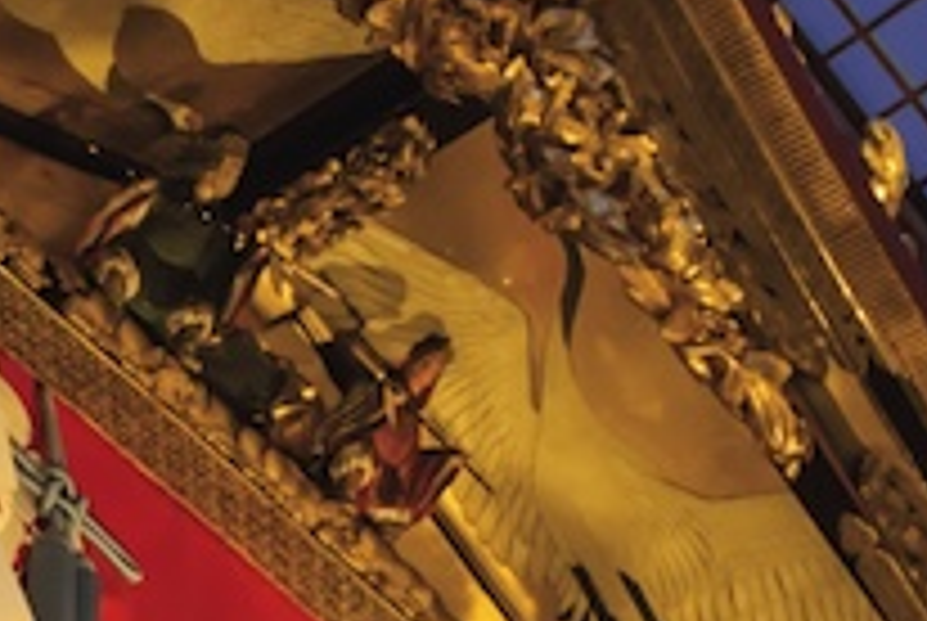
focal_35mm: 155
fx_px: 3997
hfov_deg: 11.9
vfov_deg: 8.5
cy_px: 1134
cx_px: -904
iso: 400
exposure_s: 1/50
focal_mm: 32
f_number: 7.1
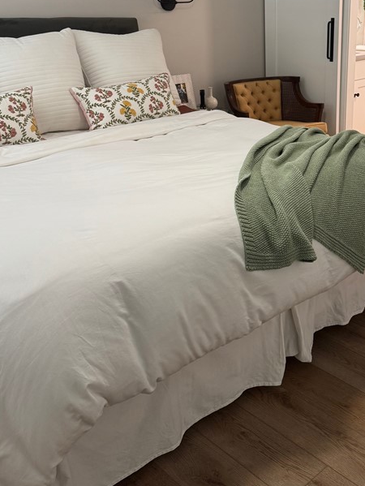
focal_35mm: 41
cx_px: 253
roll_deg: +1.0
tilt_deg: -15.6
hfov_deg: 34.7
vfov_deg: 45.1
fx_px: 576
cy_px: 163
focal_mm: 6.76
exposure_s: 1/60
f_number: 1.78
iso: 160
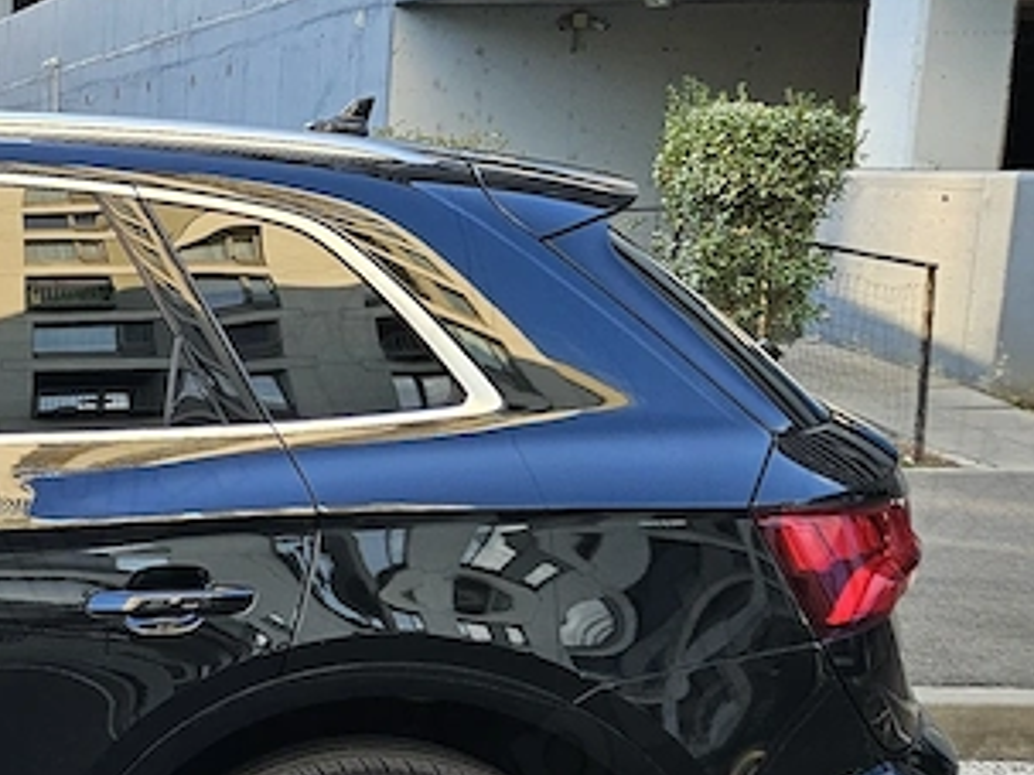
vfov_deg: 19.2
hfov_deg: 22.7
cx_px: -331
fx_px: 2269
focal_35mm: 76
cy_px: 601
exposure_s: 1/180
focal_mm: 5.4
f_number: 1.8
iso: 40
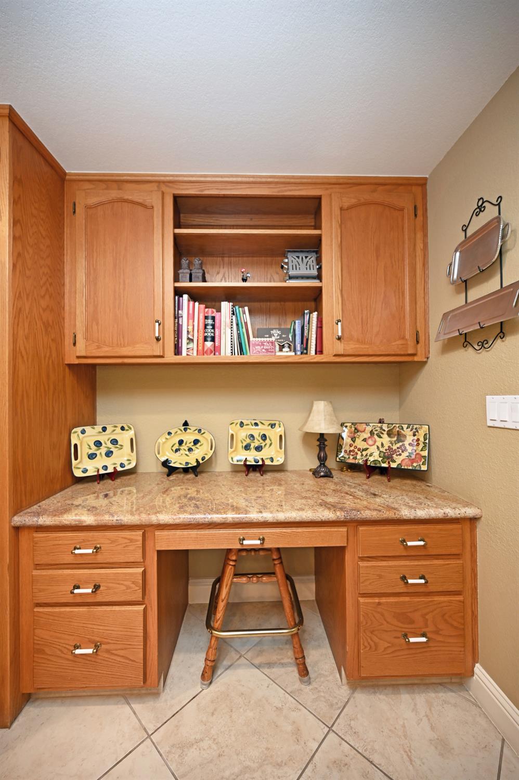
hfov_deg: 81.2
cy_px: 390
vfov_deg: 104.3
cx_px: 260
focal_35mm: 14
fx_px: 303
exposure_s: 1/60
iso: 800
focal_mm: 14
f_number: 4
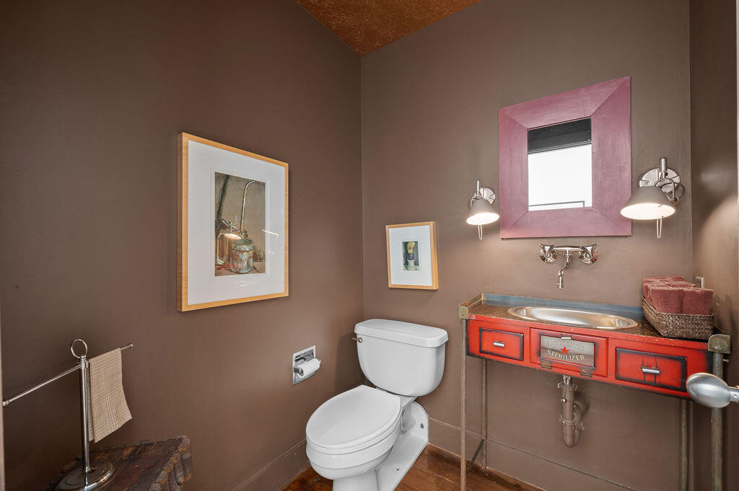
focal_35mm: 14
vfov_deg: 79.1
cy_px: 246
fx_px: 297
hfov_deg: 102.3
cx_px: 370
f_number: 10
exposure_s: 4
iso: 250
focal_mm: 14.5
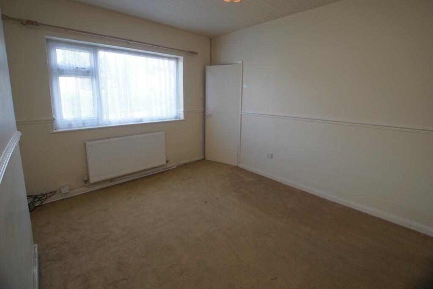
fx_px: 180
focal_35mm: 15
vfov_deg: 77.3
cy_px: 144
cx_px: 216
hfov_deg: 100.4
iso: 250
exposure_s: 1/60
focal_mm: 10
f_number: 4
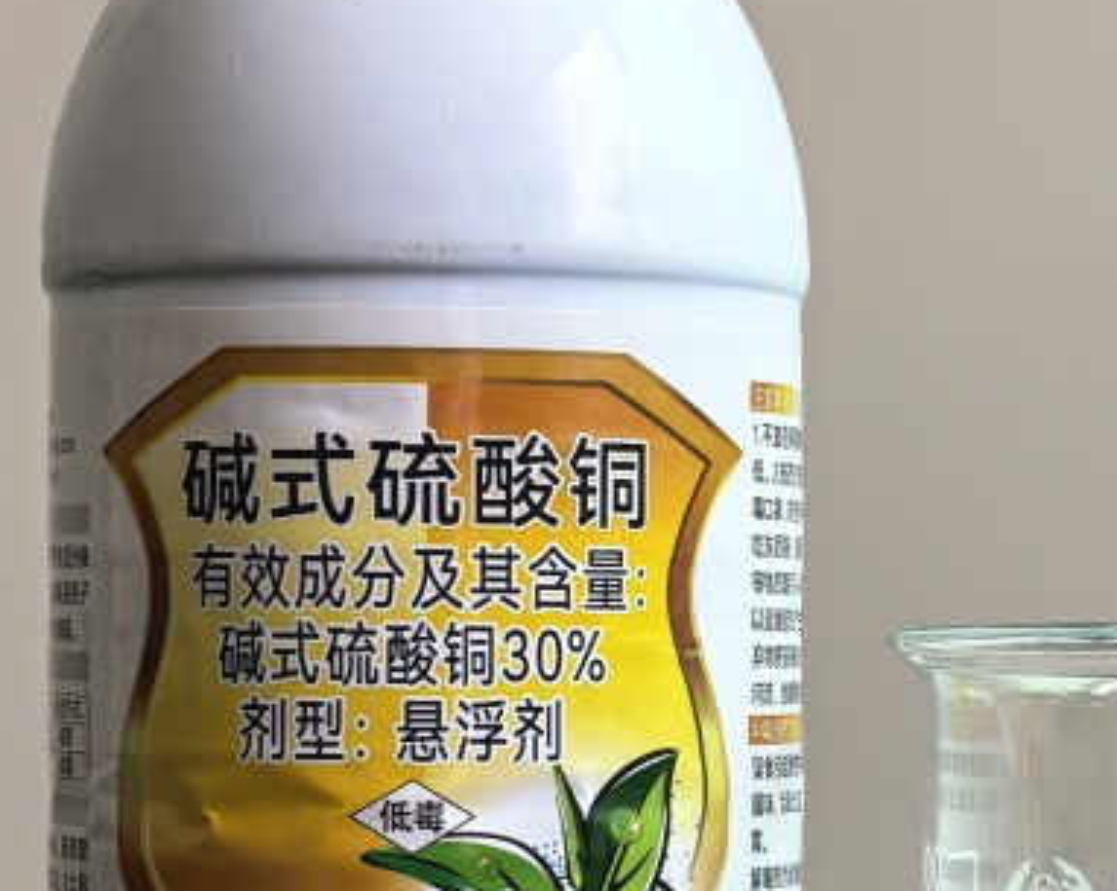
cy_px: 700
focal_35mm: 131
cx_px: 904
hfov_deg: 14.6
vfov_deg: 11.7
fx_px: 4327
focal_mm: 8.5
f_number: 2
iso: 50
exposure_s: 1/229
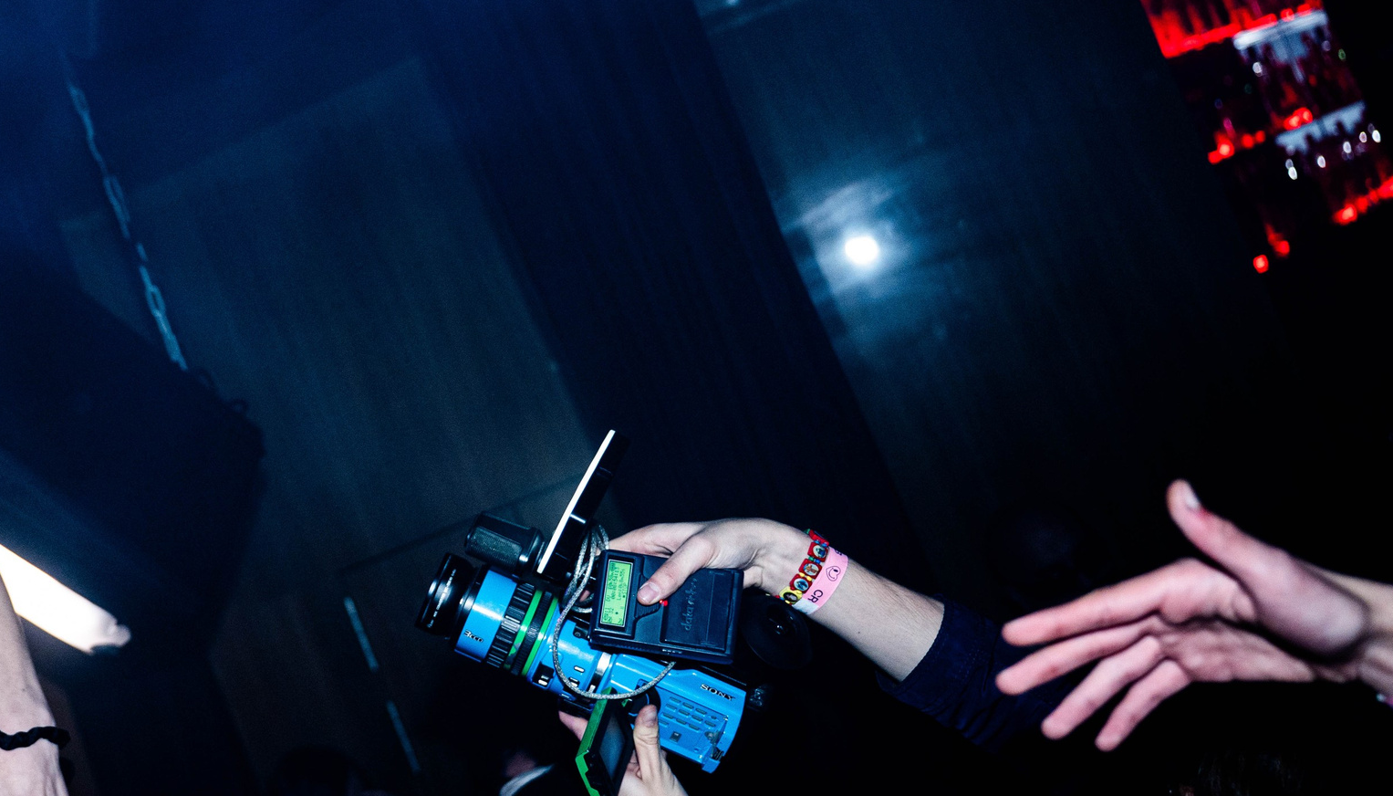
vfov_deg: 24.7
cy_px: 430
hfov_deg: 40.4
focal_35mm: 49
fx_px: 1817
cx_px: 305
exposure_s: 1/200
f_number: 2.8
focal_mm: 28
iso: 1250
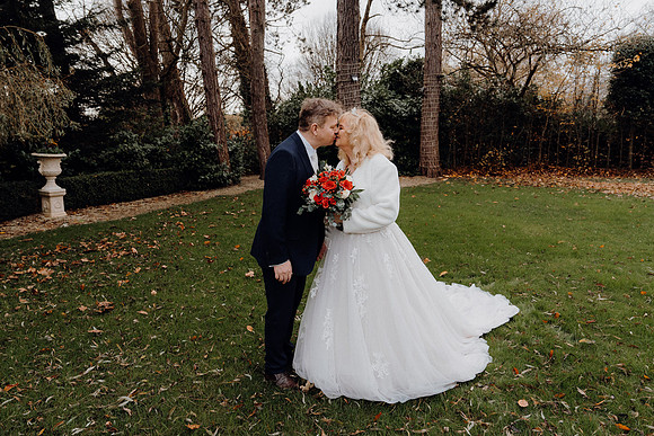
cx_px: 327
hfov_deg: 71.5
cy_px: 218
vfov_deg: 51.3
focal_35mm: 25
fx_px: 454
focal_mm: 25
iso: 1600
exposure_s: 1/250
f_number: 3.5
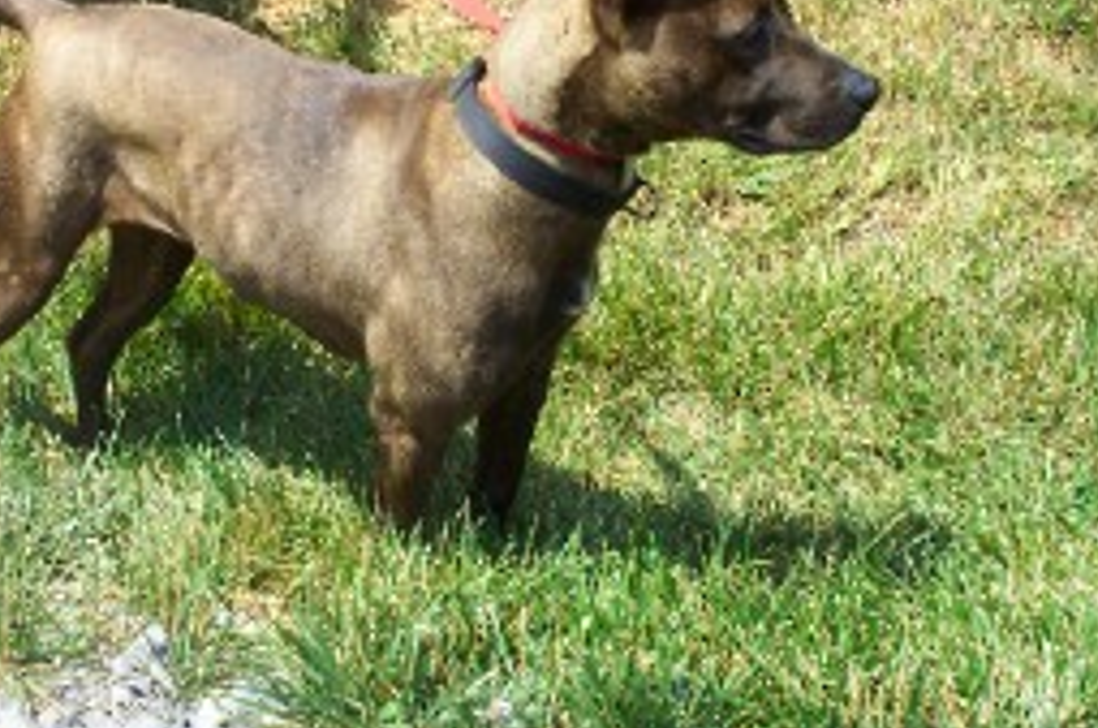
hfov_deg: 36.2
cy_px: 209
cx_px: 456
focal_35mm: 55
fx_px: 1674
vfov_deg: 24.3
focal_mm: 7.5
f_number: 9.5
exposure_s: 1/90
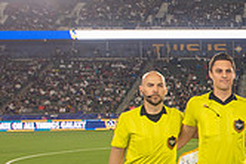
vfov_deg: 14.9
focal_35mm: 91
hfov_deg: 19.8
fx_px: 622
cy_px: 141
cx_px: 356
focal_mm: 26
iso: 640
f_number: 6.3
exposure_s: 1/160
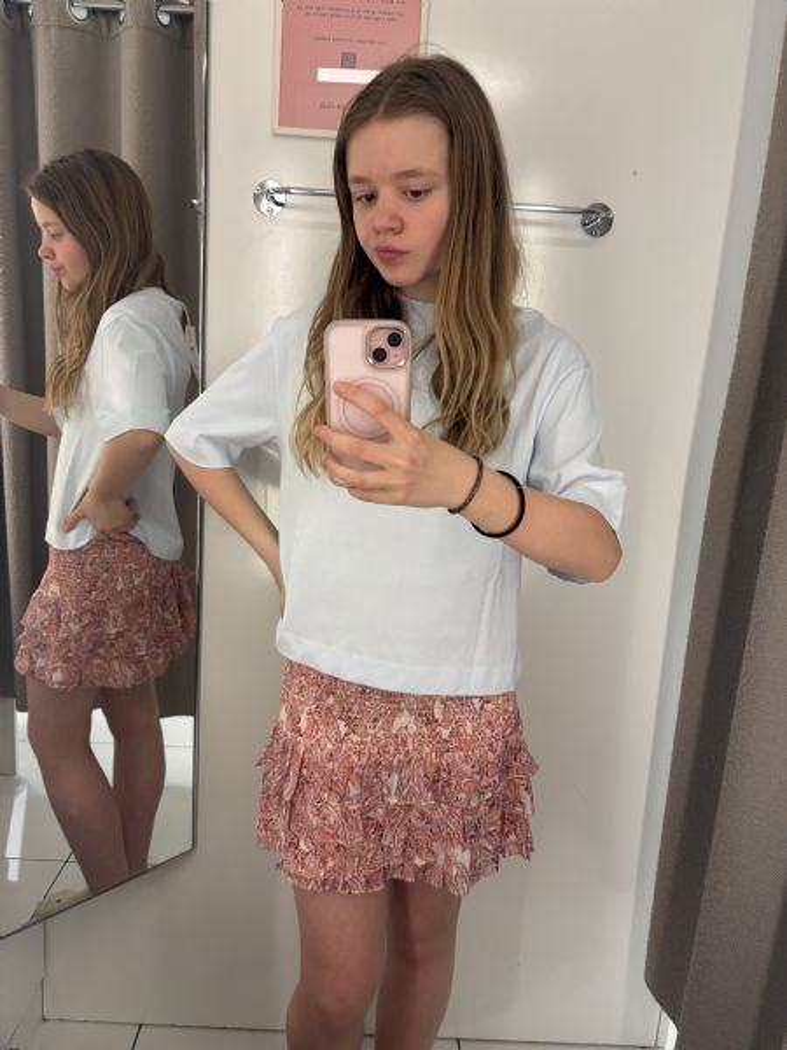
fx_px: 788
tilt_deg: -12.0
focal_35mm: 26
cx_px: 394
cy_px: 525
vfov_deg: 67.3
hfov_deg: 53.1
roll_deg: -4.6
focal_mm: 5.96
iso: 125
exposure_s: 1/84
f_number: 1.6
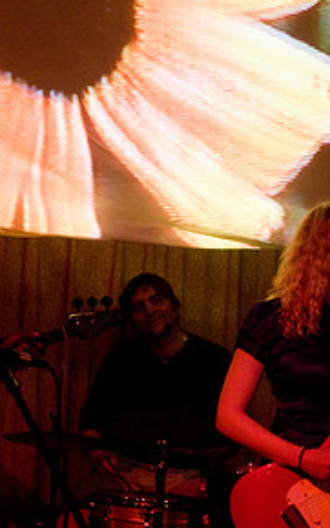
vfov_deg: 21.8
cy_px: 280
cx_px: 232
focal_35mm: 95
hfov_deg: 13.8
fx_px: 1365
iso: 1600
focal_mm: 40
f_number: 2.8
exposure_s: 1/15
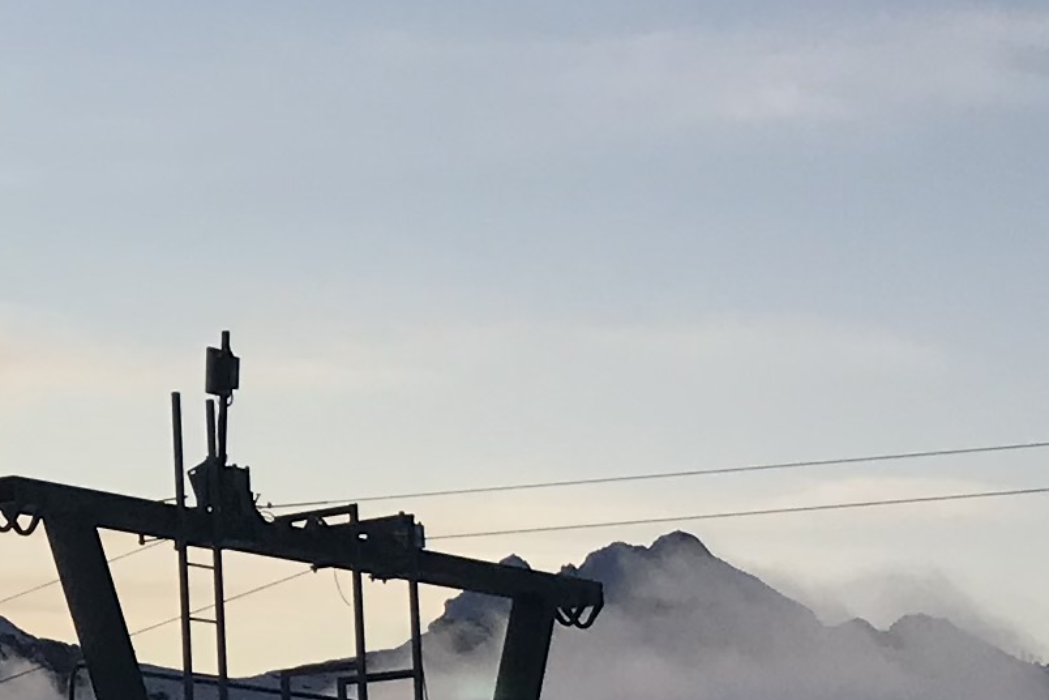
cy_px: 687
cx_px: -327
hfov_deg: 13.5
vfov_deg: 9.3
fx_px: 4254
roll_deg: -2.5
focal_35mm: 146
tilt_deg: +4.3
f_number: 1.8
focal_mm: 3.99
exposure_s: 1/4566
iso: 20
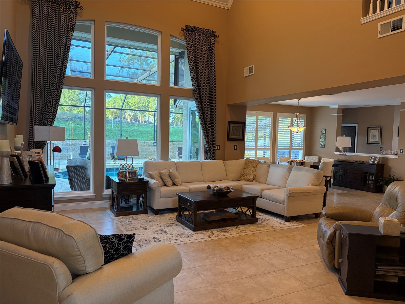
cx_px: 202
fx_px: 304
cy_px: 152
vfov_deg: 53.1
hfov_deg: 67.3
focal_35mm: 26
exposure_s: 1/120
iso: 200
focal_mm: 5.96
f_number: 1.6
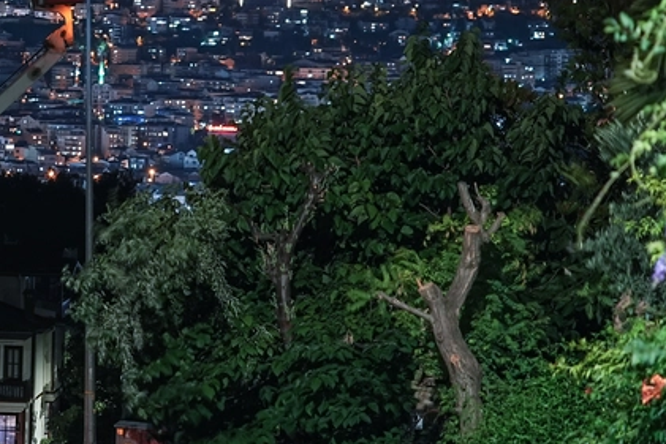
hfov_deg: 13.2
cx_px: 35
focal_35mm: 154
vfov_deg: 8.9
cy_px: 81
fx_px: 2850
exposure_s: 1/4
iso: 1000
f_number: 3.2
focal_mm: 72
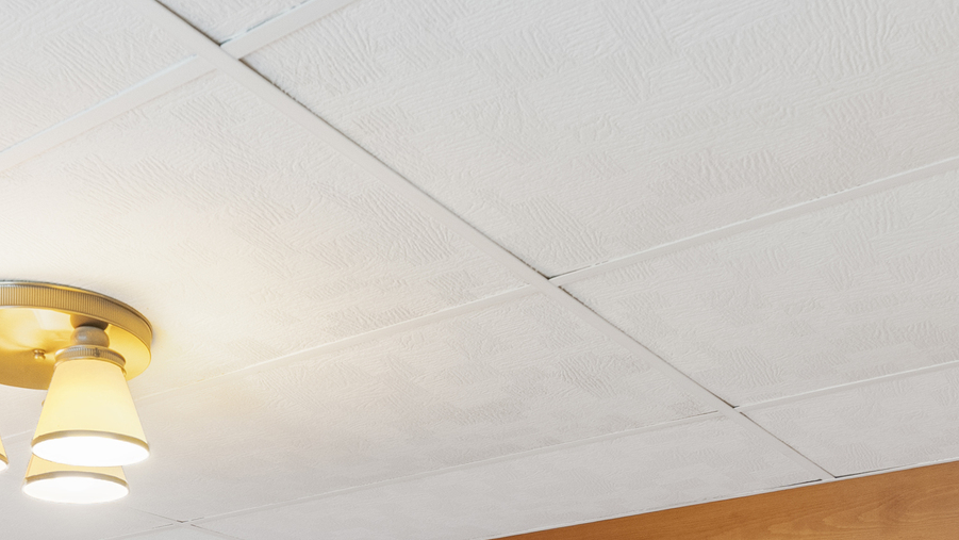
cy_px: 916
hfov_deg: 40.7
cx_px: 311
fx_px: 1272
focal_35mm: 50
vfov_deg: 19.3
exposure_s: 1/3
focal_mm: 14
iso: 800
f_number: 8
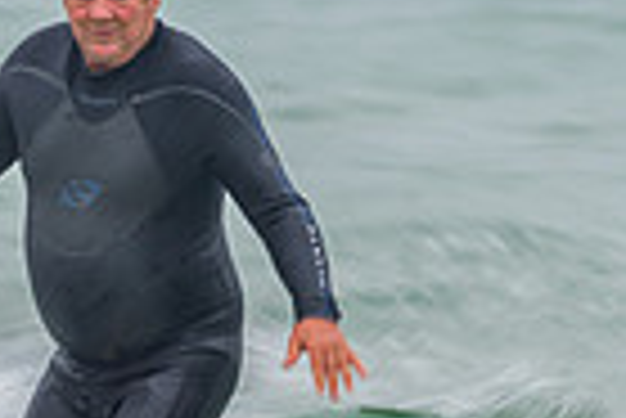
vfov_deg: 0.7
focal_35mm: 2091
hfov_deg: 1.0
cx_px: 153
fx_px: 36398
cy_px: 510
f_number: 10
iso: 64
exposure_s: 1/20
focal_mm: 500
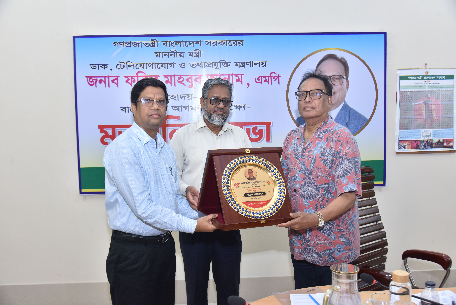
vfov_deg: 41.1
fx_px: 405
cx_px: 228
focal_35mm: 32
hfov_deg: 58.7
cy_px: 152
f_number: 5.6
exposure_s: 1/125
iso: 640
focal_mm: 32
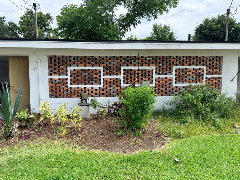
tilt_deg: -4.2
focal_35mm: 28
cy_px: 92
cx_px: 103
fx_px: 194
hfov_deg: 63.2
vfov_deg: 49.7
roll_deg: +0.4
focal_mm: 6.76
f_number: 1.78
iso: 100
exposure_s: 1/3021
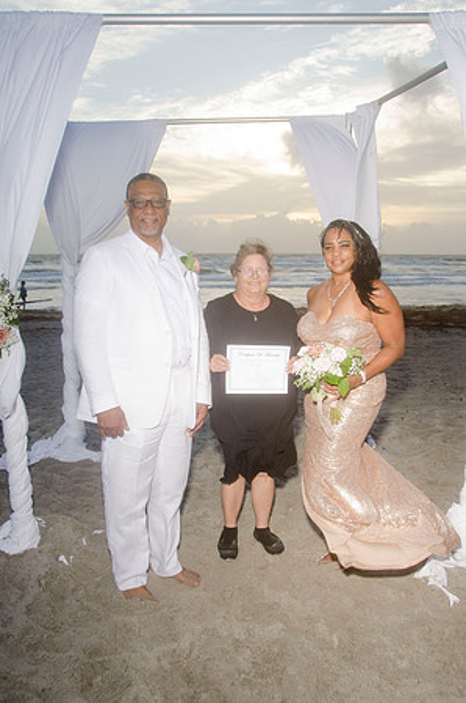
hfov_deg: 43.4
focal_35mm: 30
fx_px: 585
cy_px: 352
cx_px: 233
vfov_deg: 62.0
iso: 100
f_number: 5.6
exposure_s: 1/200
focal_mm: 20
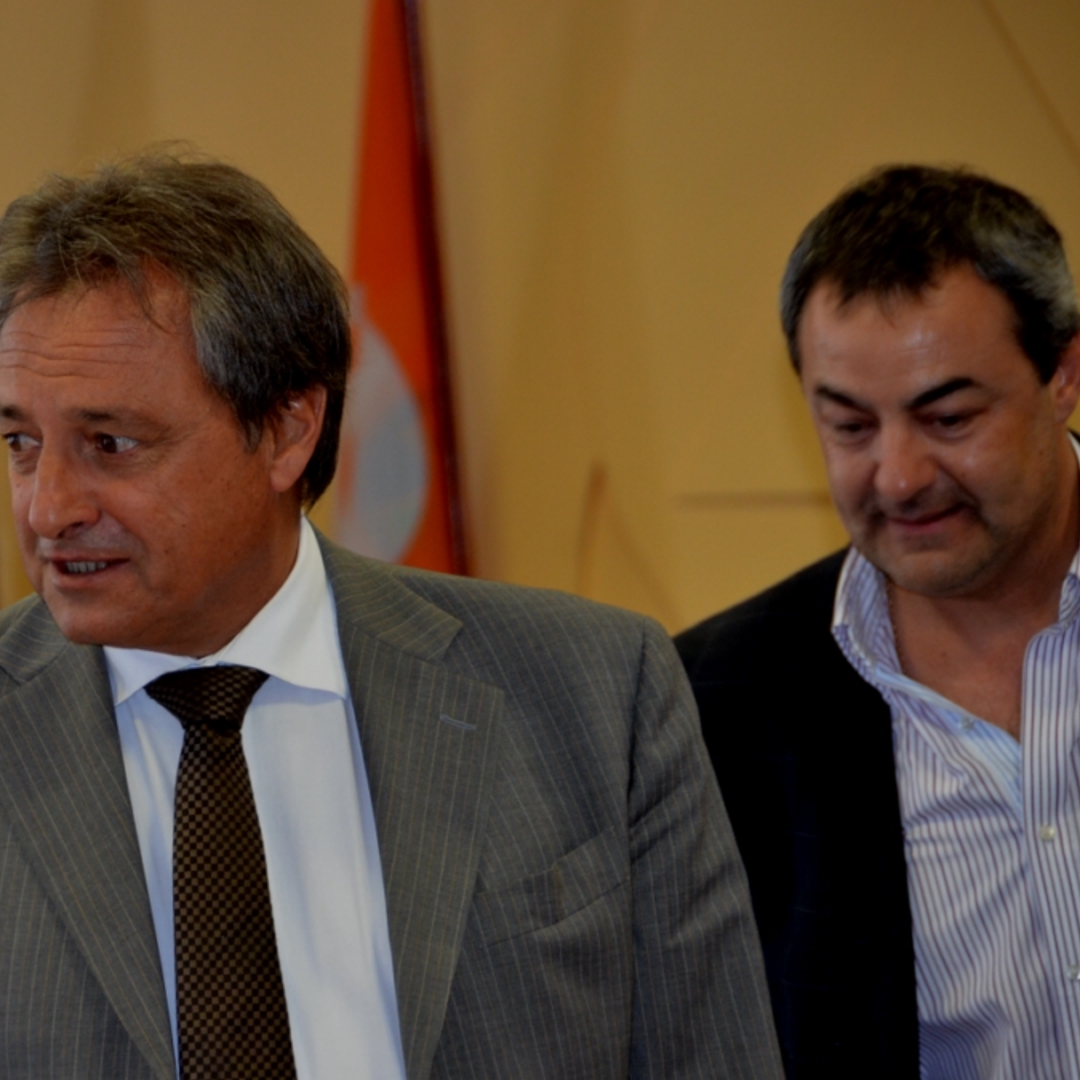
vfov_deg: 7.0
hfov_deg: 7.0
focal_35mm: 251
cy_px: 541
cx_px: 291
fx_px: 8860
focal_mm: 130
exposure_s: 1/60
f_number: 5.6
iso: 1250
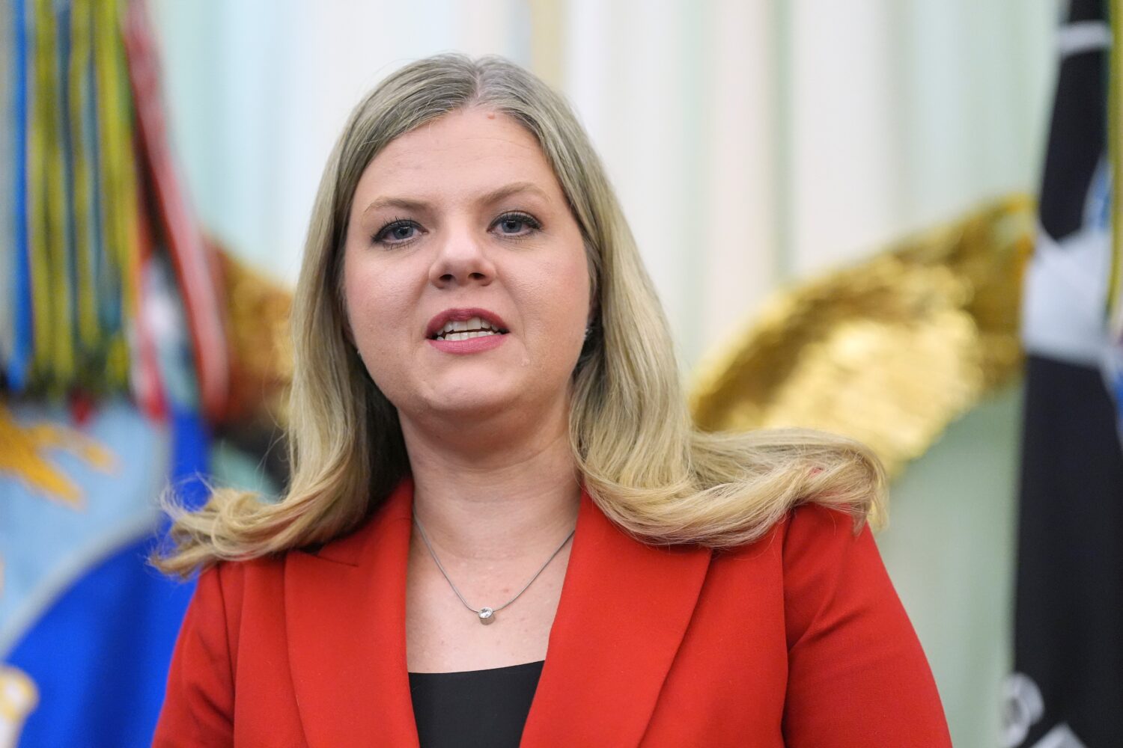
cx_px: 562
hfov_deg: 10.3
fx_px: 6238
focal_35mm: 200
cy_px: 374
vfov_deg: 6.9
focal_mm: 200
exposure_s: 1/320
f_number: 3.2
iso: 5000
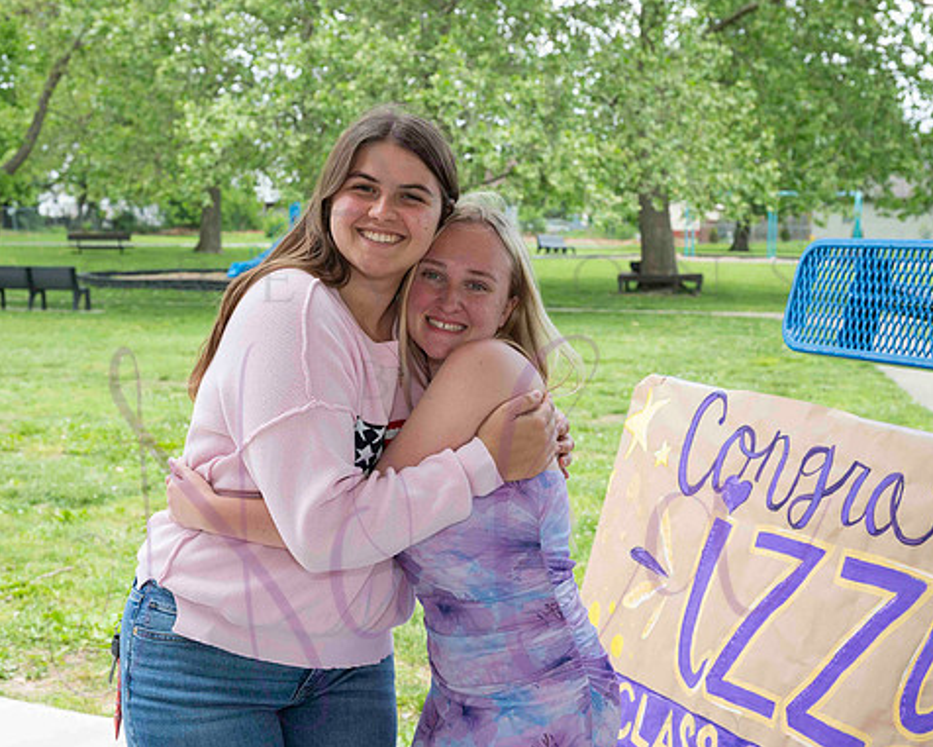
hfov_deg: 34.7
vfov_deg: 28.1
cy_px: 359
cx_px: 445
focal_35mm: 54
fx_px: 1491
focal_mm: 44
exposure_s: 1/500
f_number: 6.3
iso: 400
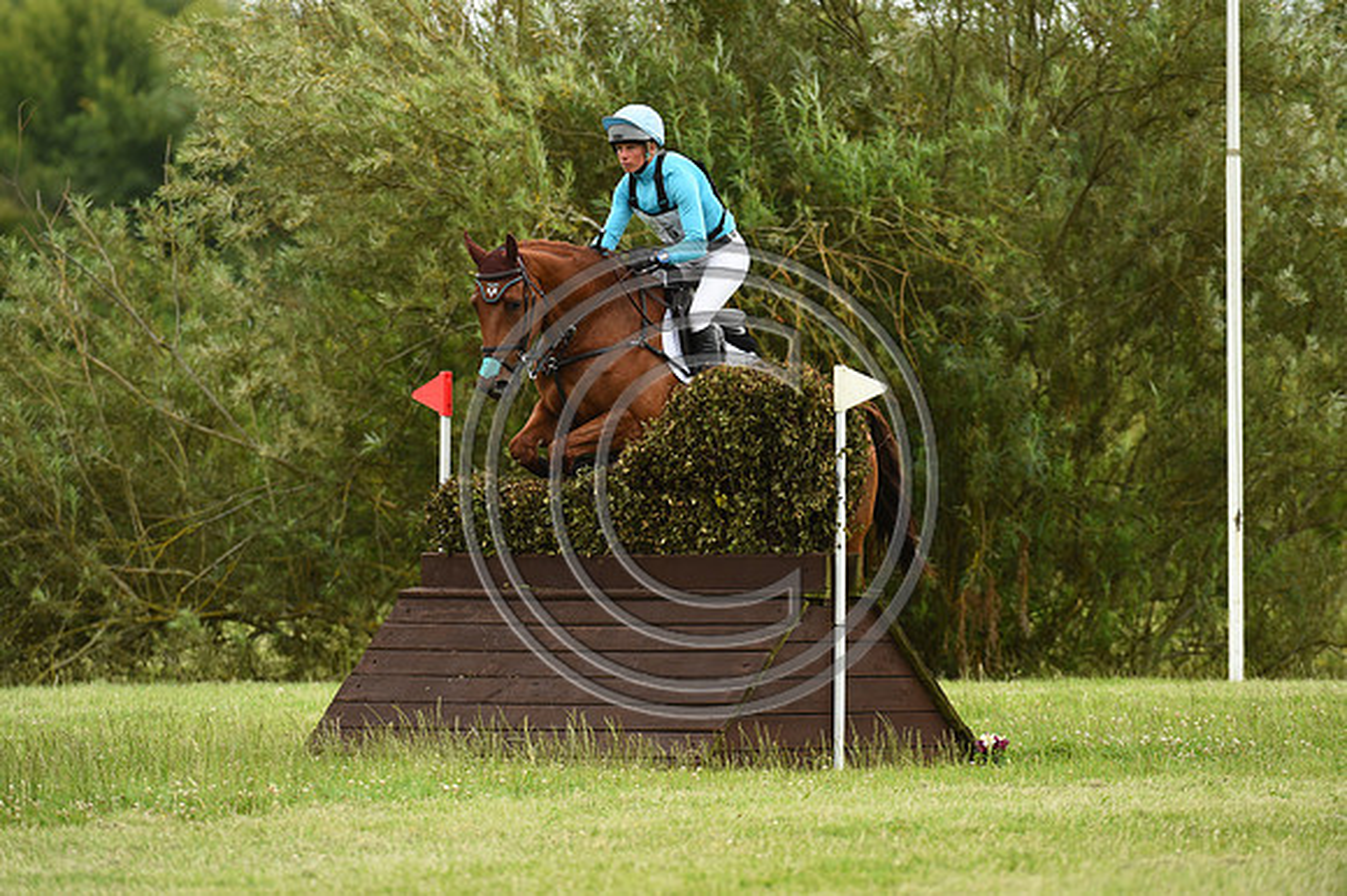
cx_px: 674
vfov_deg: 3.9
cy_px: 448
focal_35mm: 350
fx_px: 13088
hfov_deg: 5.9
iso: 900
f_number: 5.6
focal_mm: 350
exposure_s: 1/1250
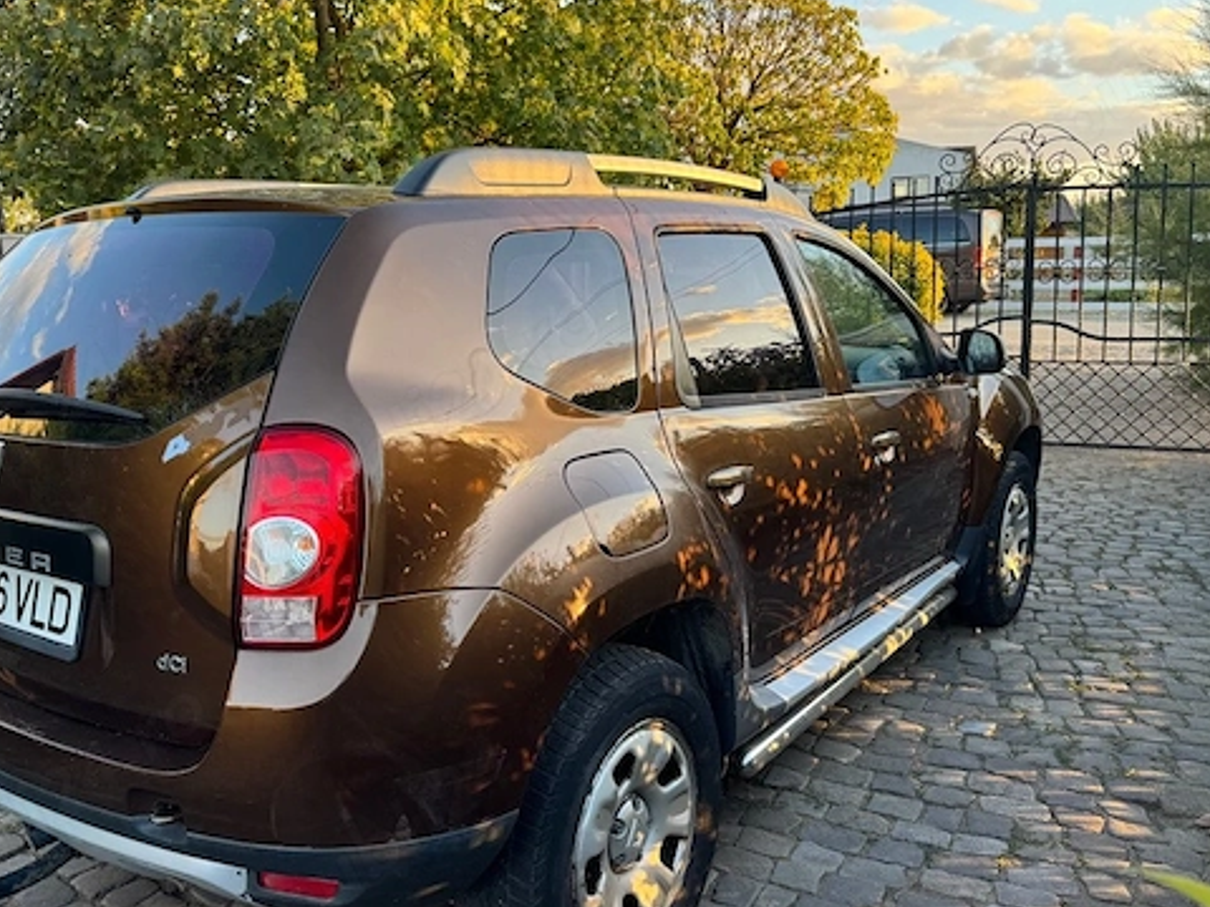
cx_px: 534
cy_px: 431
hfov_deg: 59.8
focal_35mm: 30
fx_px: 1049
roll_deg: +1.3
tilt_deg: -9.8
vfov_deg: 46.8
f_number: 1.78
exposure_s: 1/121
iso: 64
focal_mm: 6.76
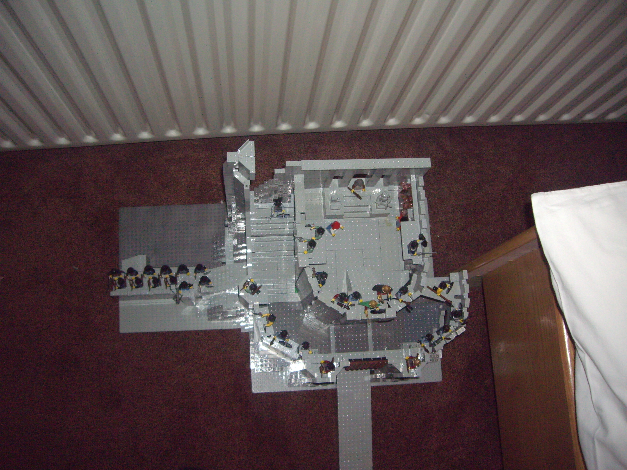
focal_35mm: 38
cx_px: 314
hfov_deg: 49.0
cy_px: 235
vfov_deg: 37.7
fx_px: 688
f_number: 2.7
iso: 400
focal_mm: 6.2
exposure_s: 1/40
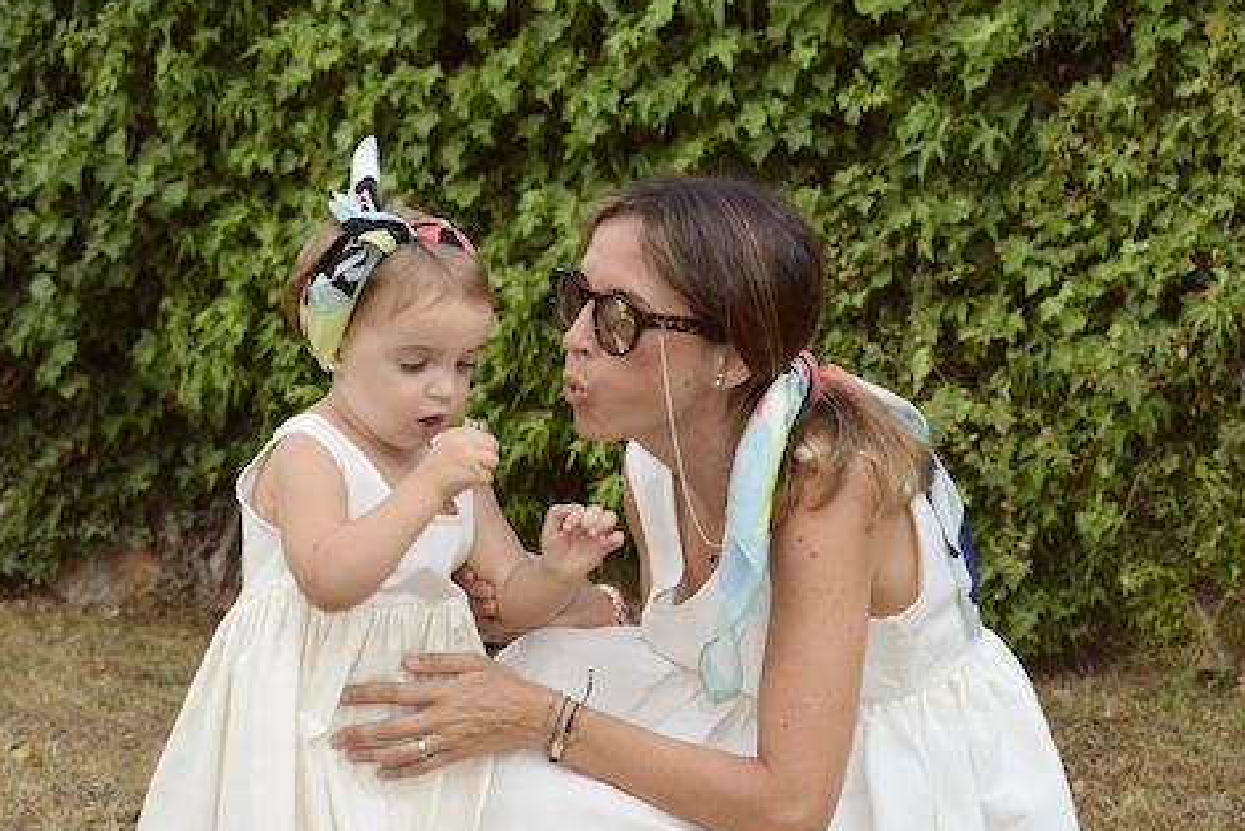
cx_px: 769
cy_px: 524
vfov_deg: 17.7
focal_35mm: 77
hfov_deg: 26.3
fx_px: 2658
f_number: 5.6
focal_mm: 31
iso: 100
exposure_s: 1/125
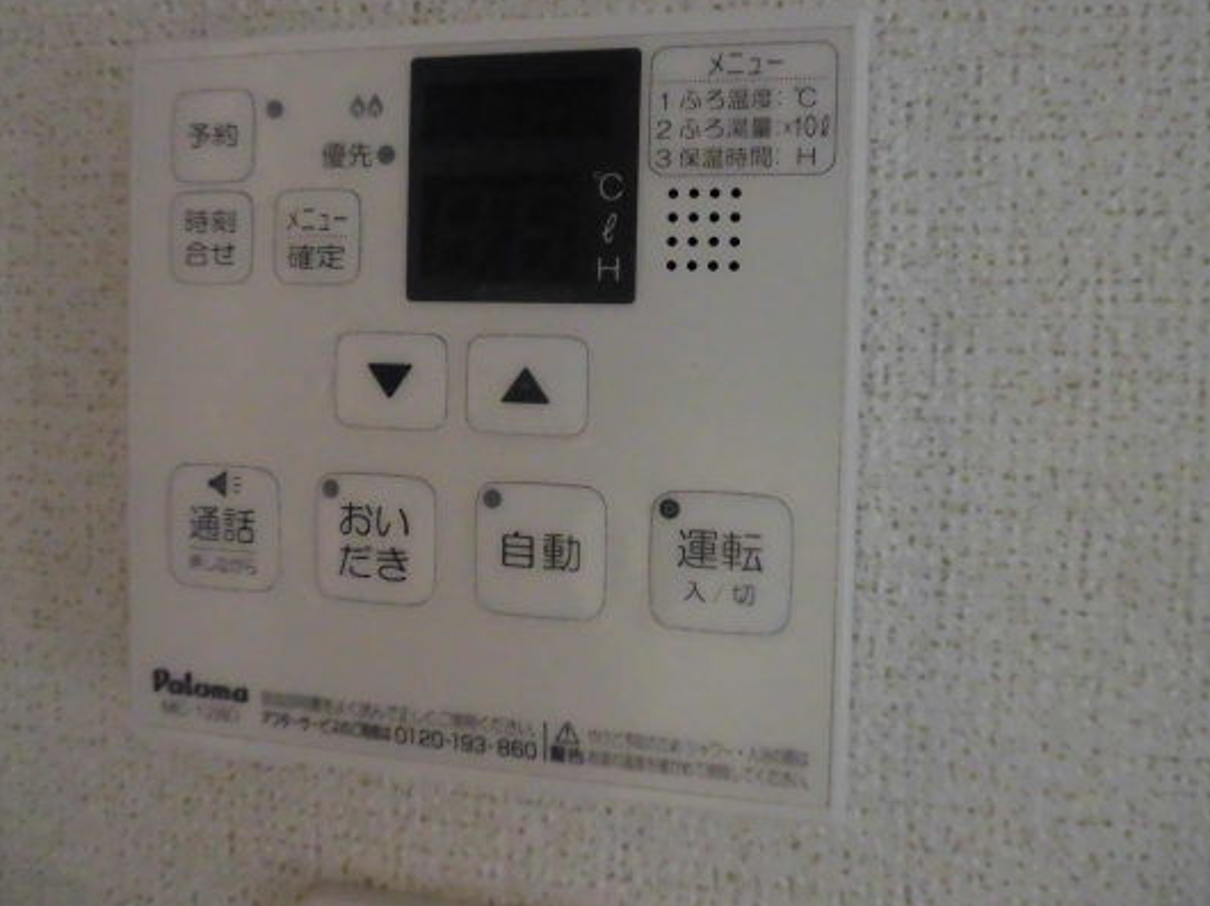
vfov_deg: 47.9
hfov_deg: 61.5
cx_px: 541
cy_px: 363
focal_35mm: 29
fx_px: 1013
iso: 800
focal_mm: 4.3
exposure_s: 1/60
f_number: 3.1
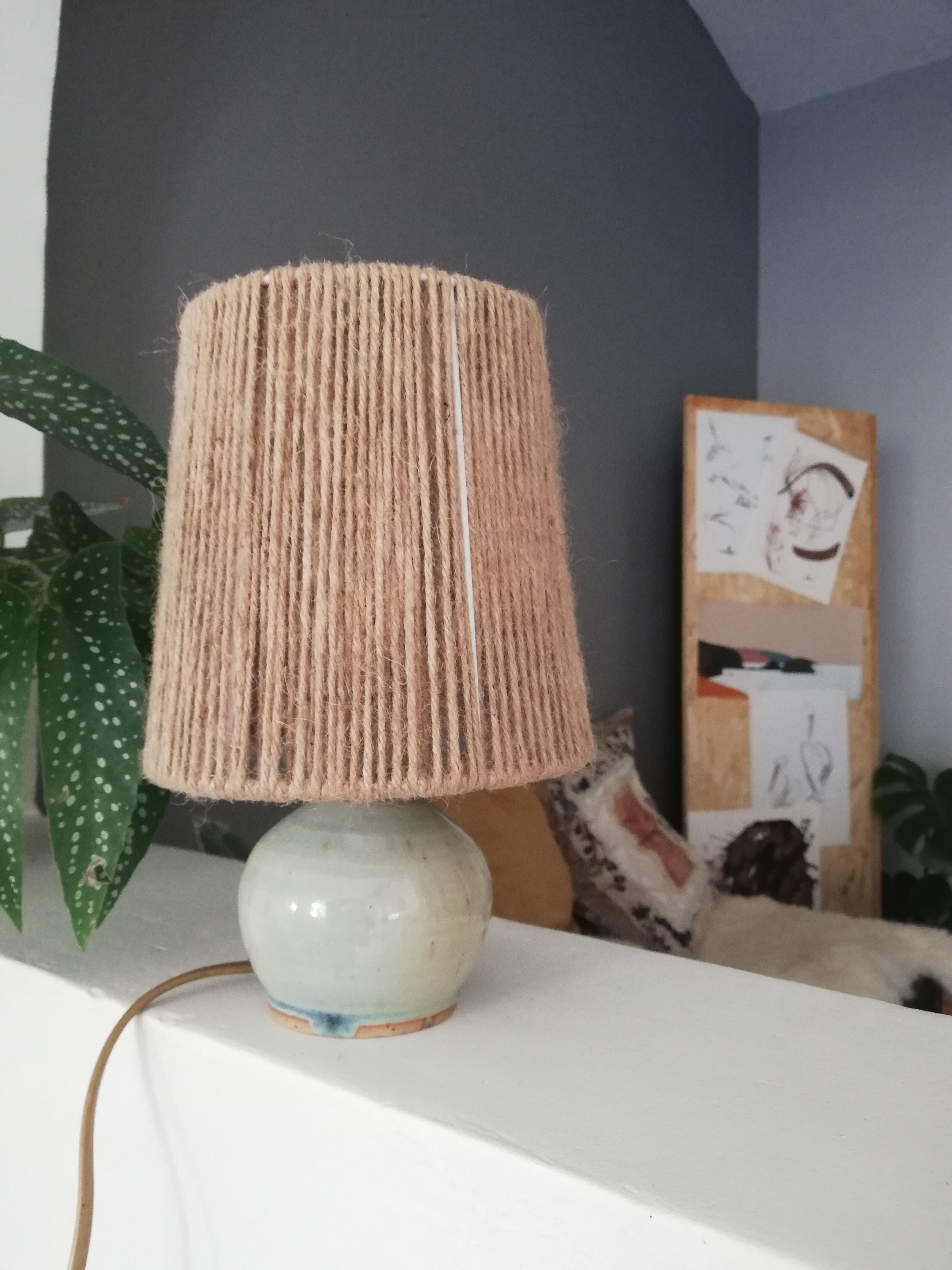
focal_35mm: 26
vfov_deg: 67.3
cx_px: 476
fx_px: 953
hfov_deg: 53.1
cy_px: 635
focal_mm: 3.81
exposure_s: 1/25
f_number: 2.2
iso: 400
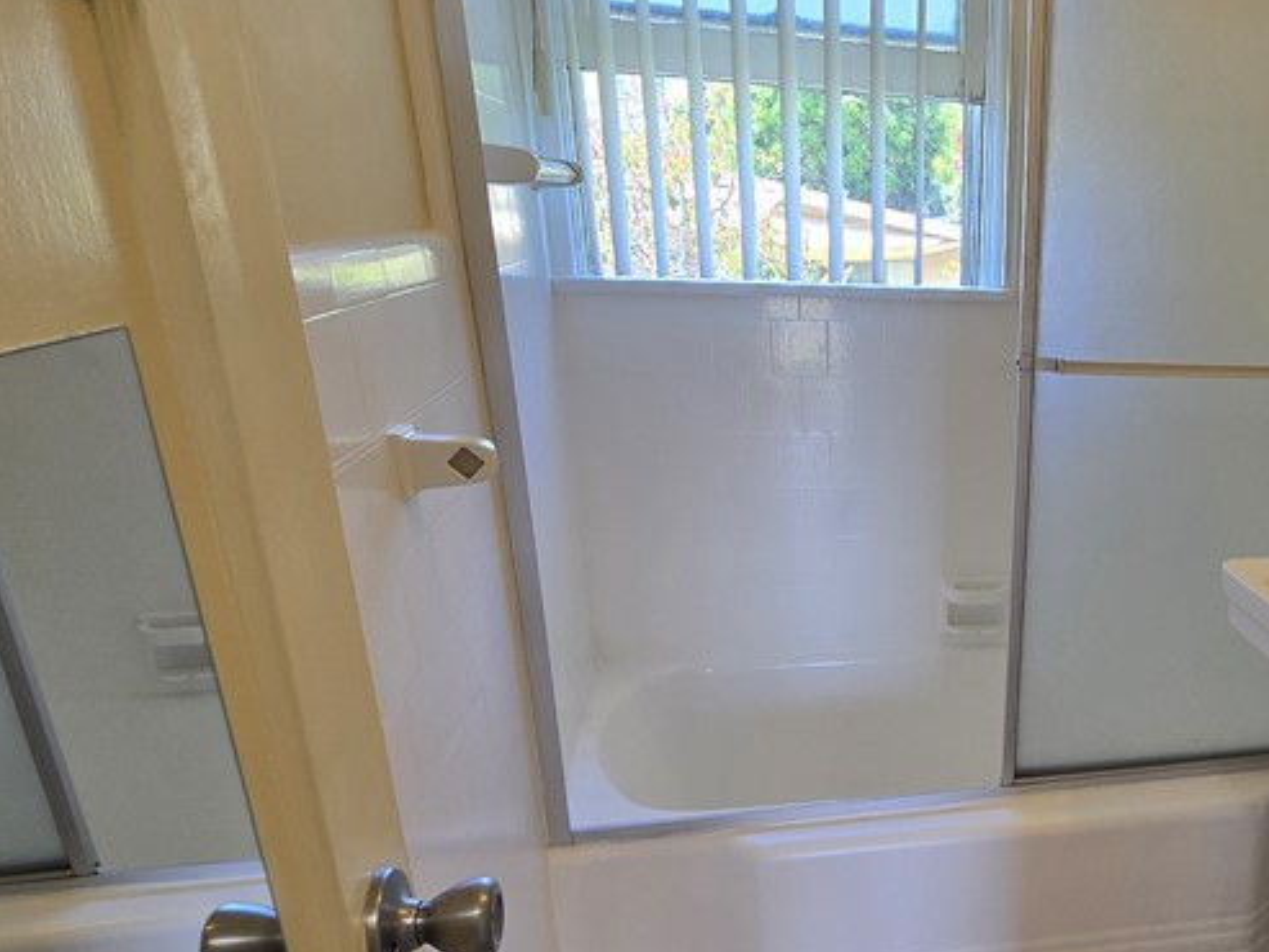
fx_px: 990
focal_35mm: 27
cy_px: 672
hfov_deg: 59.9
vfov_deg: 50.0
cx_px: 1022
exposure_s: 1/60
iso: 64
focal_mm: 2.2
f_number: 2.2
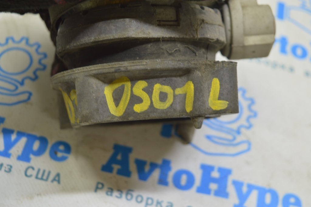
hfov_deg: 35.1
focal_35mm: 57
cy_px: 104
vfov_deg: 23.7
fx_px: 492
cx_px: 156
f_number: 5.6
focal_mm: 38
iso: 400
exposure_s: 1/20
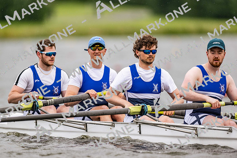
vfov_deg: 2.3
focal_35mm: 600
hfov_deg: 3.4
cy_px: 79
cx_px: 118
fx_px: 3951
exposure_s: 1/2500
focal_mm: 600
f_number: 4
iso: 800
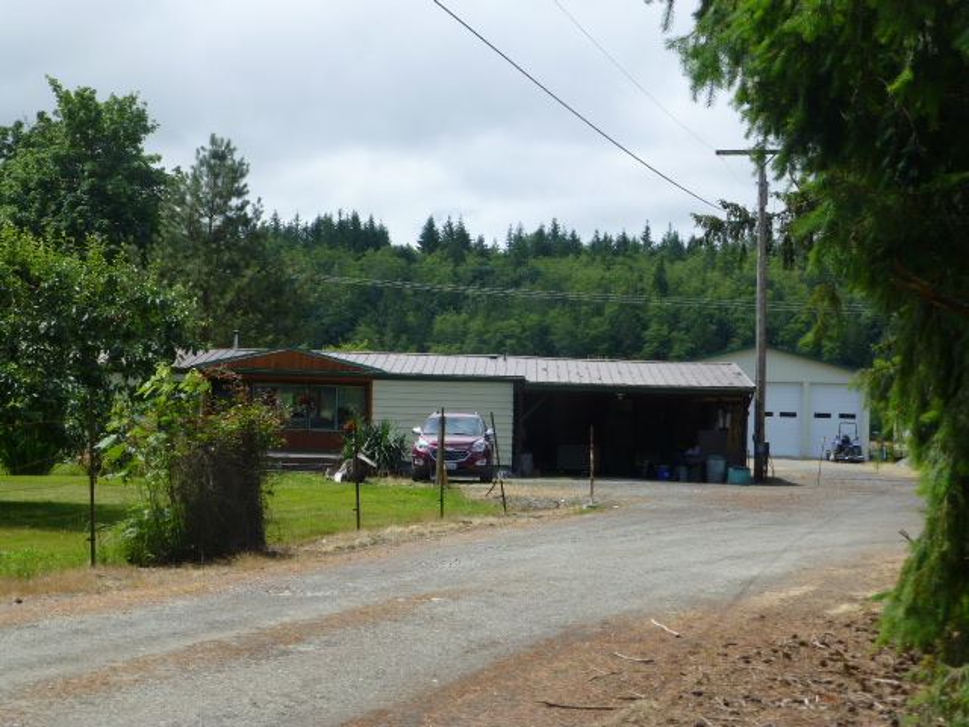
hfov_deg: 29.4
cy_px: 364
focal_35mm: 66
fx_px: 1848
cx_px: 484
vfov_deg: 22.3
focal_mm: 11.7
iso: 100
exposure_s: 1/500
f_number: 4.9
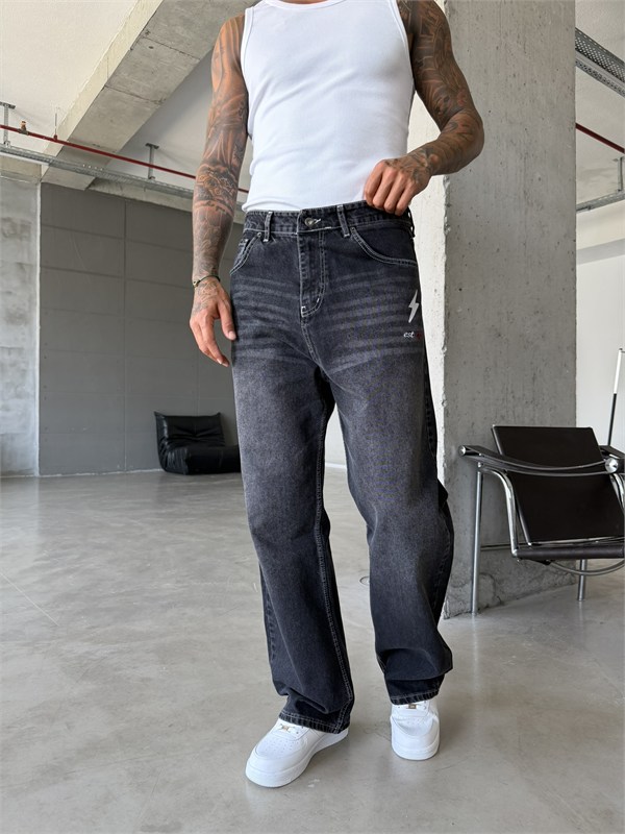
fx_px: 578
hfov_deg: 56.8
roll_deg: -0.5
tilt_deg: +0.0
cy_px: 417
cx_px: 312
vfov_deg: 71.6
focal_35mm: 24
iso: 160
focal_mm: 6.76
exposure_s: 1/121
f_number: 1.78
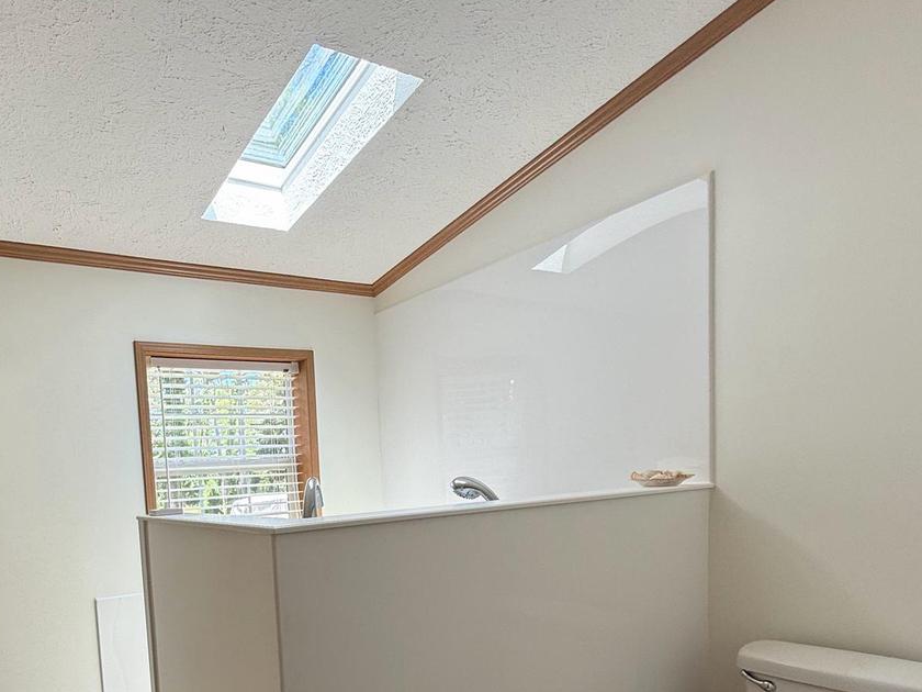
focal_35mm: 24
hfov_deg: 68.5
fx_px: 639
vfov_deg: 53.8
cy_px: 532
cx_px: 272
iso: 40
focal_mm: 2.22
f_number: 2.2
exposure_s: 1/99
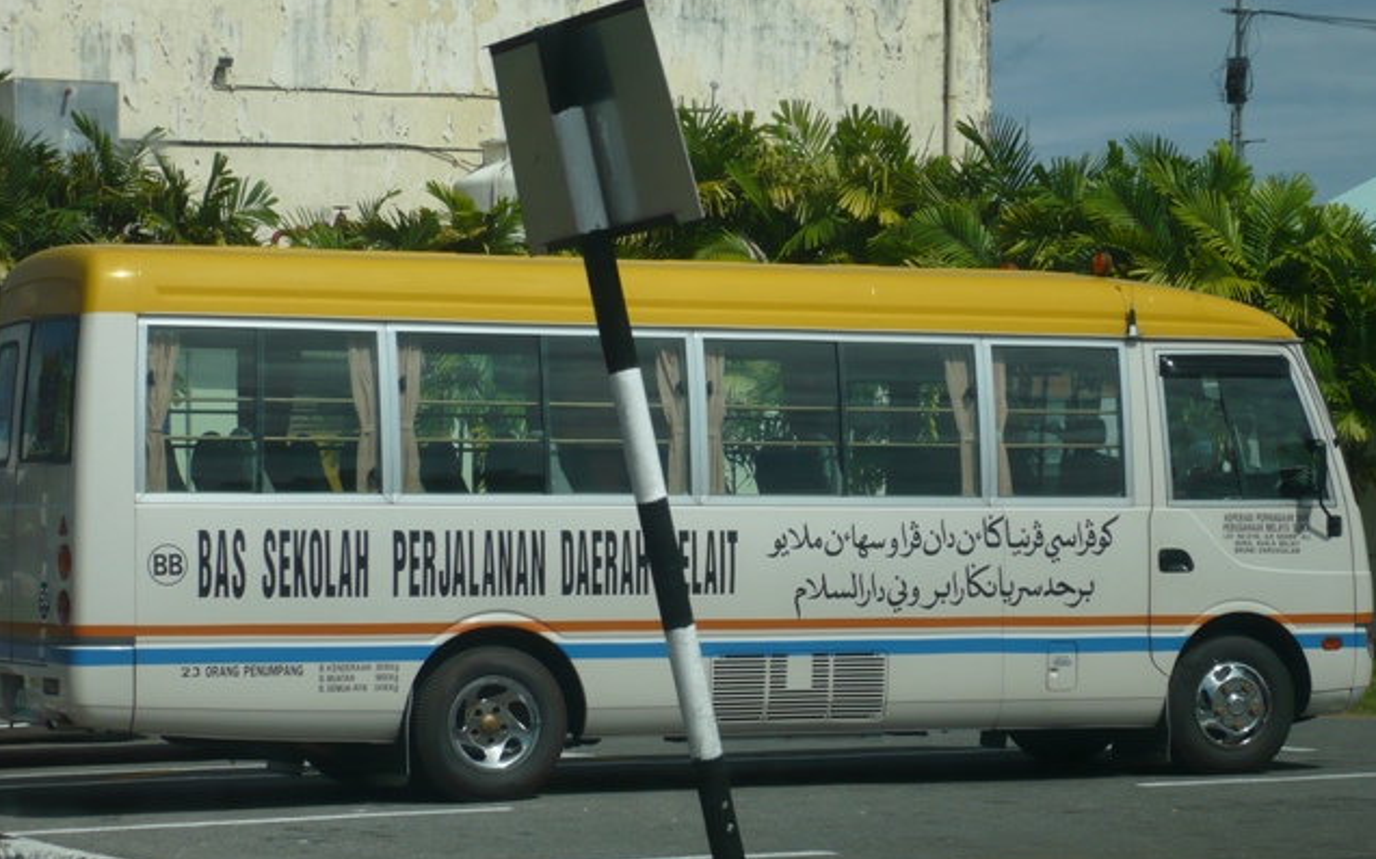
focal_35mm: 112
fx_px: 4199
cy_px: 467
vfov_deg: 11.7
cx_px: 688
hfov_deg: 18.6
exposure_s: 1/1000
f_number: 5
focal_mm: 17.4
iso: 100
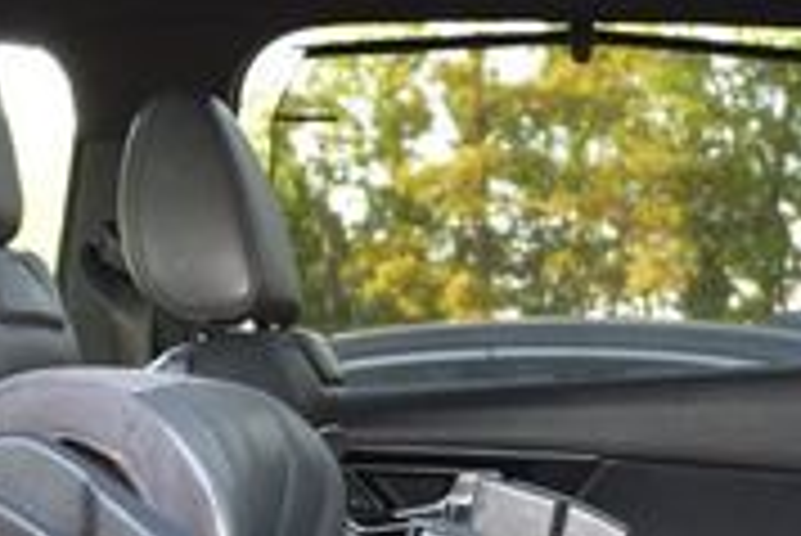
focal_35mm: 97
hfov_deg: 20.6
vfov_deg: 13.6
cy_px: 707
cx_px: 698
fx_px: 2160
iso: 400
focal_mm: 18
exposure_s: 1/15
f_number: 6.3
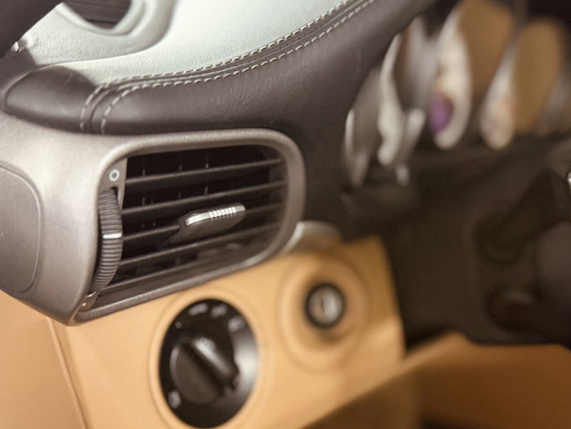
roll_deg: -5.7
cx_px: 329
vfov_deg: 36.8
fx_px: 644
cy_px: 246
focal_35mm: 39
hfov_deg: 47.7
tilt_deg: -17.8
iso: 800
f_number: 1.78
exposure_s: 1/33
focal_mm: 6.76
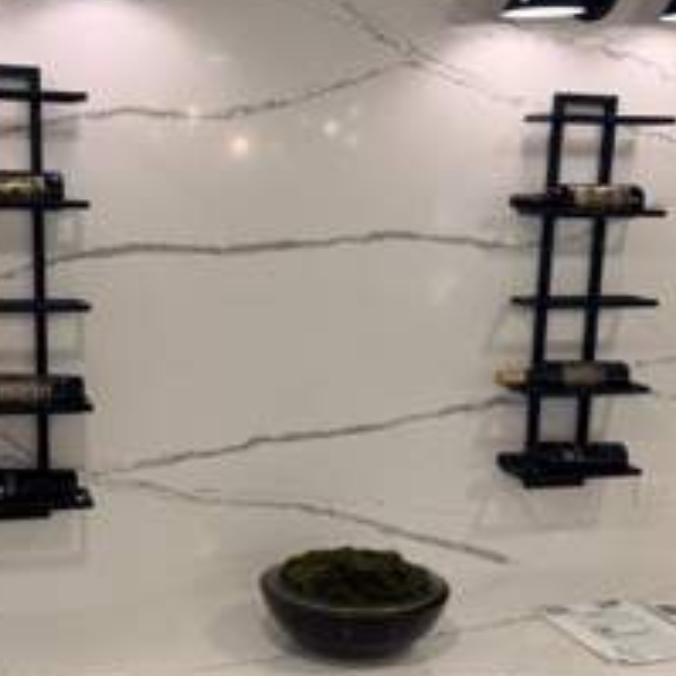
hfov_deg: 33.3
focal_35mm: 51
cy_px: 399
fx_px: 1127
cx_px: 275
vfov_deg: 33.3
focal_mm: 6.76
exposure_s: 1/120
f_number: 1.78
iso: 64
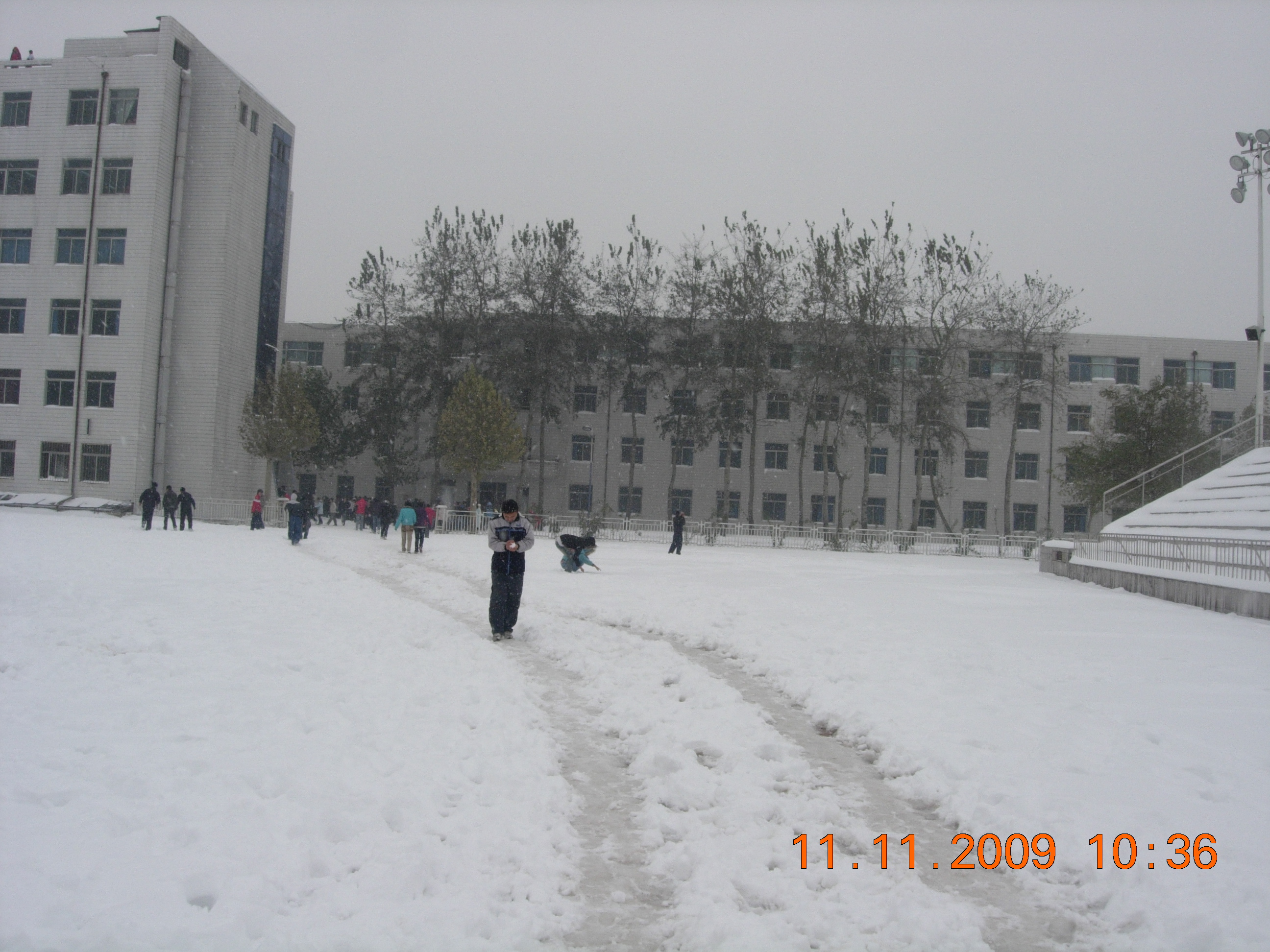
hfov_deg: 49.0
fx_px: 1394
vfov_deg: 37.7
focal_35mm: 38
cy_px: 476
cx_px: 635
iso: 64
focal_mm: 7.8
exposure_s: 1/542
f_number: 4.8
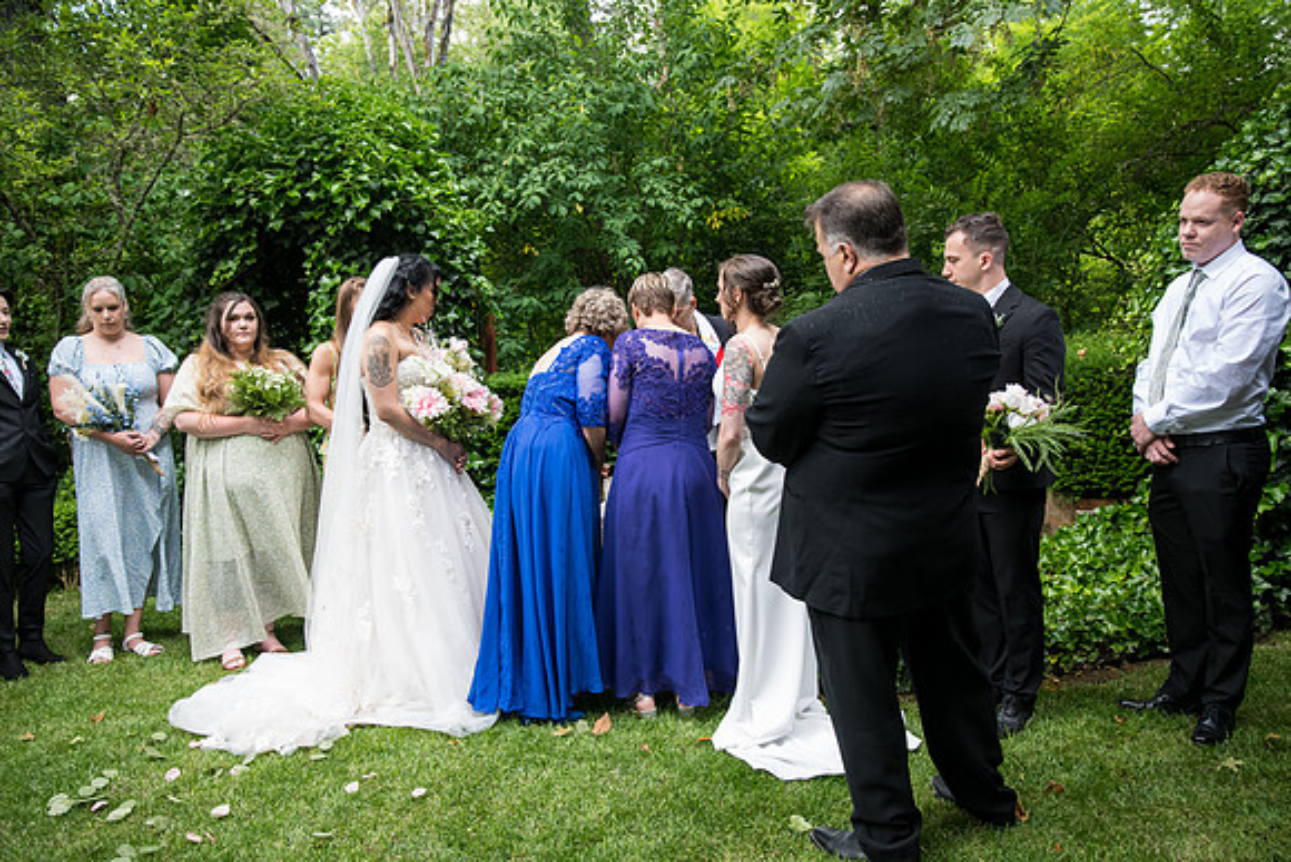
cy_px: 431
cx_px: 646
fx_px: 1040
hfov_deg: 63.6
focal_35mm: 29
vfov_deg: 45.0
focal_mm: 29
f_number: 4
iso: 1000
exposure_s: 1/400
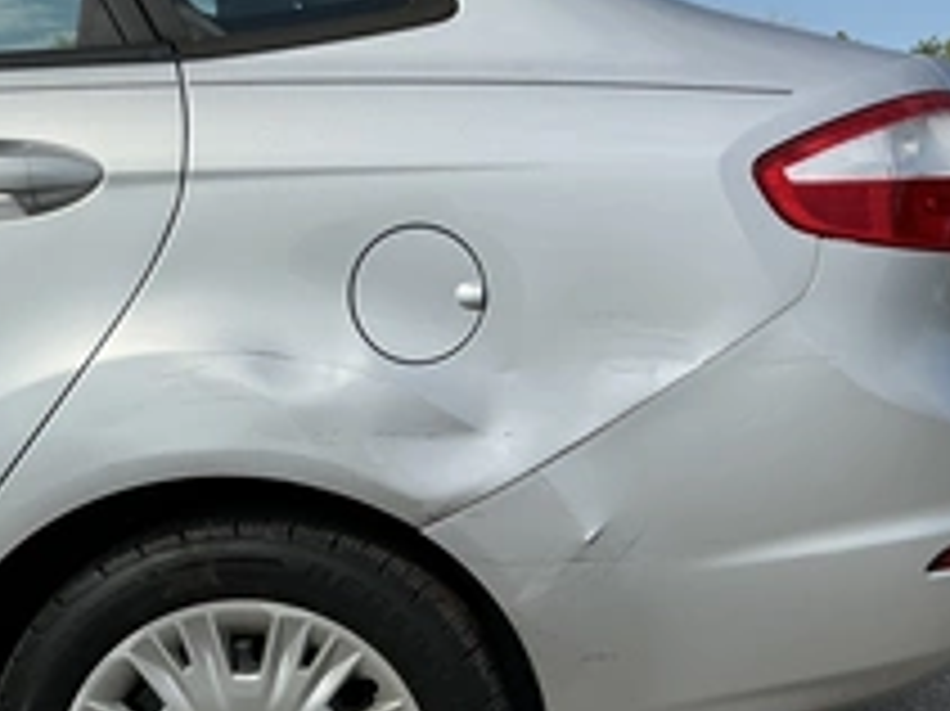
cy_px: 508
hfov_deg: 36.0
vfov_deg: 27.2
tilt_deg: -11.7
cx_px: 576
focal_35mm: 53
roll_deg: -1.0
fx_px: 1454
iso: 25
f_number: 1.8
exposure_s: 1/2801
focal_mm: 3
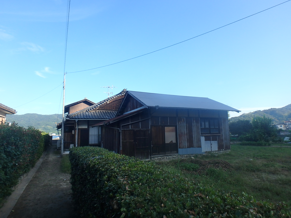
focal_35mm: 21
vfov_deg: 63.4
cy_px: 109
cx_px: 146
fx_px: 177
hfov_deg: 79.0
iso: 125
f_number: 3.5
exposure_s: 1/500
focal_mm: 3.7
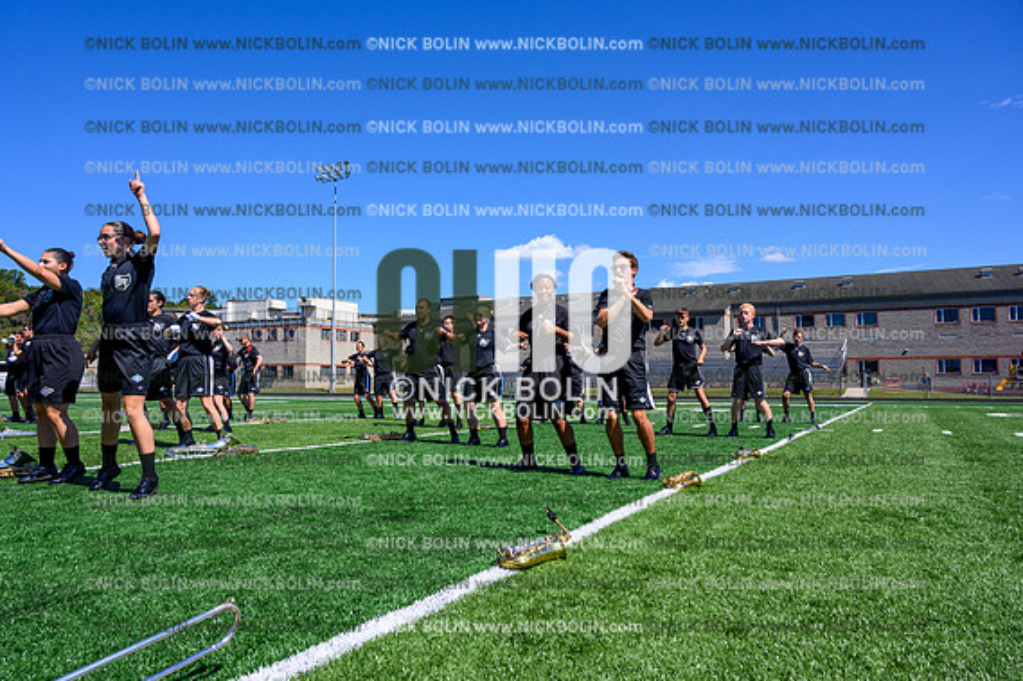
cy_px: 335
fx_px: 739
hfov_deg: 69.4
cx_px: 503
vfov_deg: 49.5
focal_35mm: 26
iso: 160
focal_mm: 25.5
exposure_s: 1/640
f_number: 8
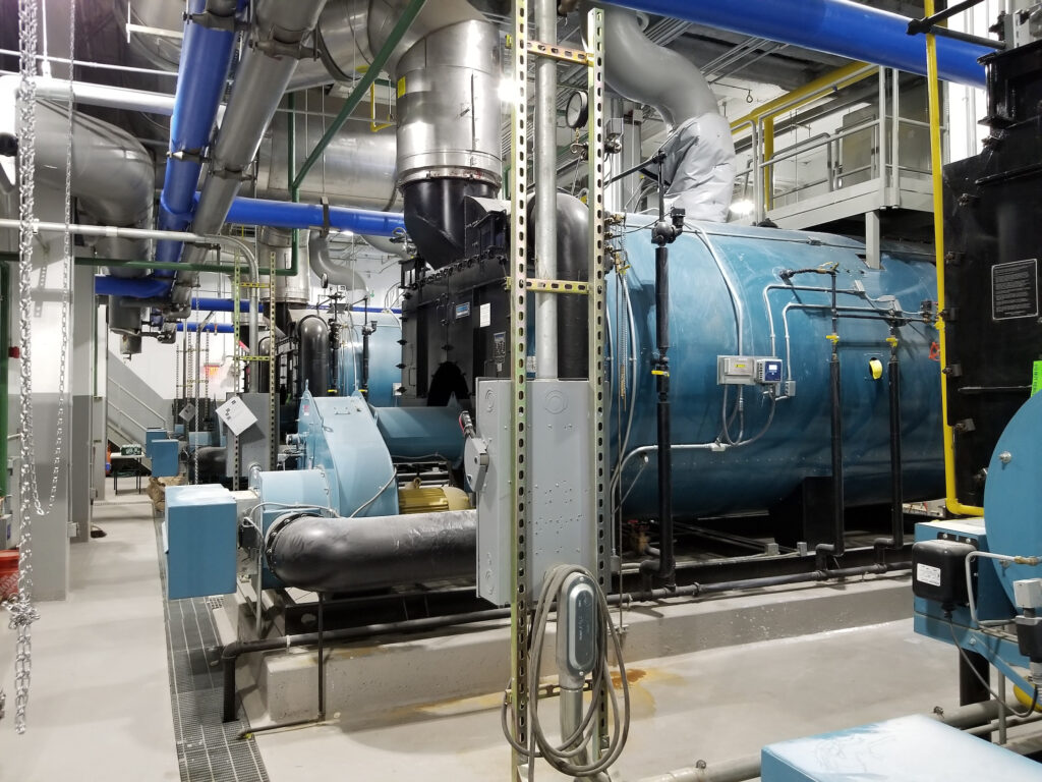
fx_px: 783
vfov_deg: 53.1
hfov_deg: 67.3
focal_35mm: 26
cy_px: 391
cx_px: 521
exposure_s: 1/30
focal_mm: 4.25
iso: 250
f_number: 1.7
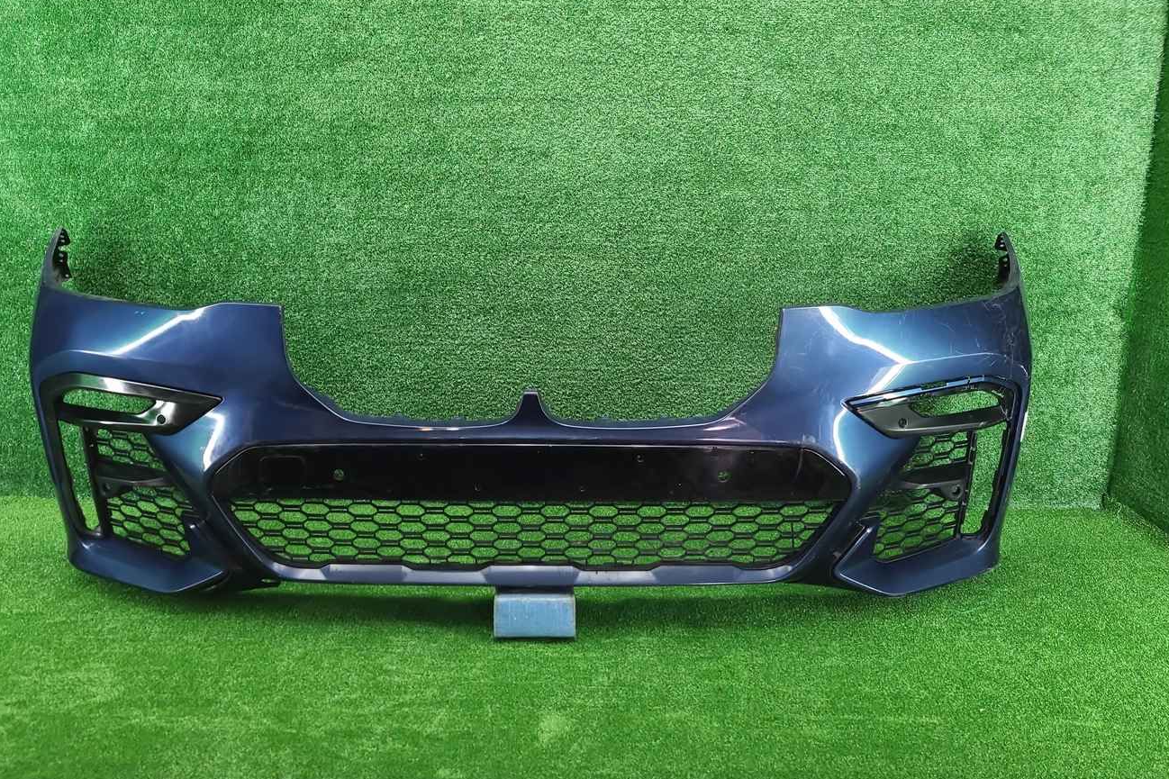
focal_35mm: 30
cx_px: 559
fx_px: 974
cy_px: 335
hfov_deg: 61.9
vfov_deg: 43.5
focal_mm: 5.4
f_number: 1.8
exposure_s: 1/50
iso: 224
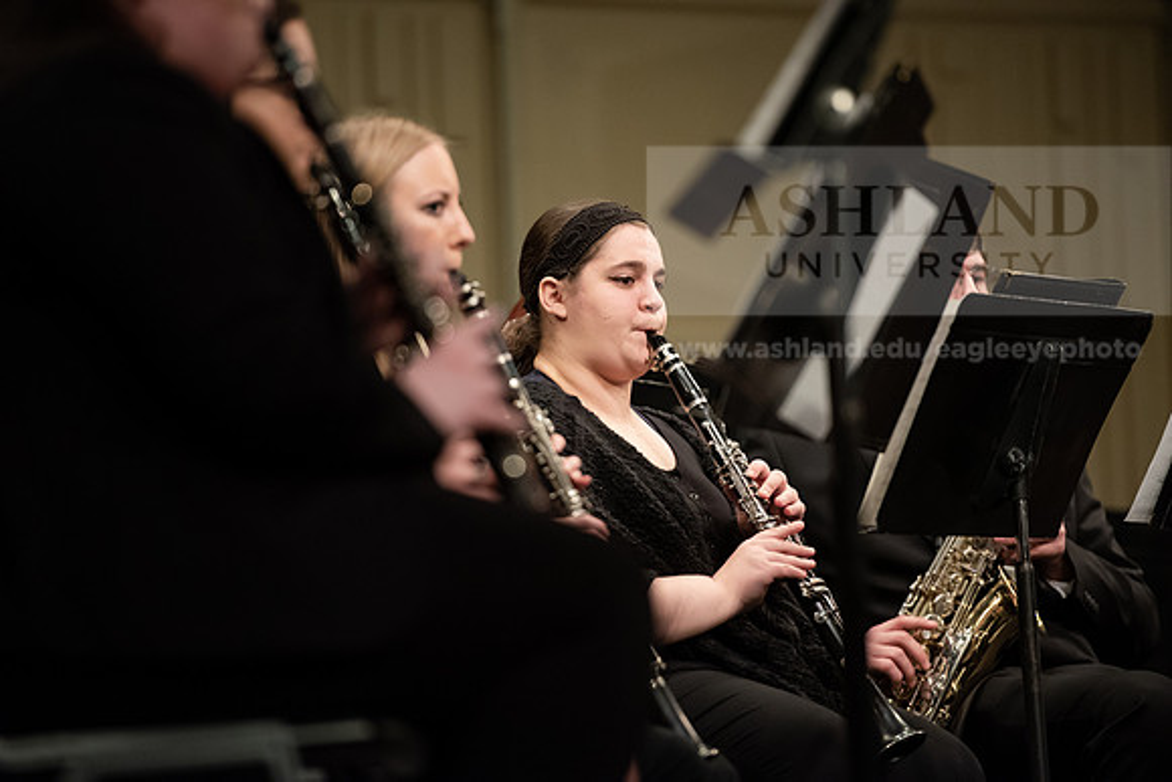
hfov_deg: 10.3
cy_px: 391
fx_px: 6512
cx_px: 586
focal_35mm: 200
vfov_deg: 6.9
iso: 2500
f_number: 3.2
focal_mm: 200
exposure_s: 1/200
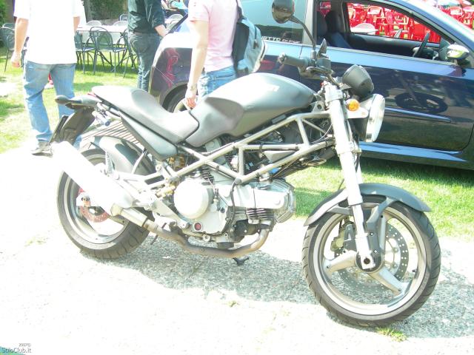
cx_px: 237
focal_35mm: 38
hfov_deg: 49.0
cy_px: 178
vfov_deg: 37.7
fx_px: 520
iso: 50
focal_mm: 7.8
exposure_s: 1/130
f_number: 2.8
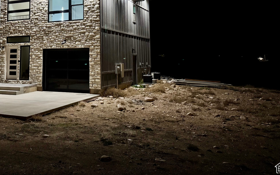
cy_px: 24
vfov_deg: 33.0
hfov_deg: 51.4
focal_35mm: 37
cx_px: 86
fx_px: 282
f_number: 1.78
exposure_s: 1/30
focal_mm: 6.76
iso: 1600
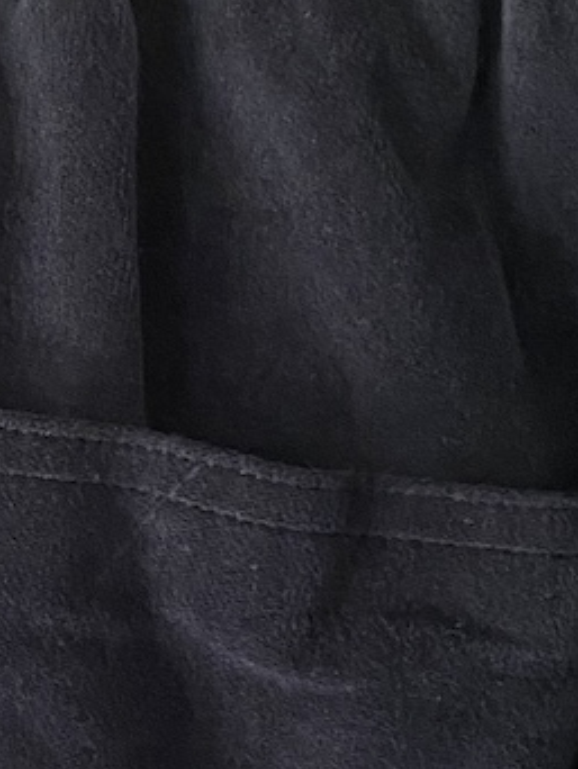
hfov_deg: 17.9
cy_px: 476
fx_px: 1801
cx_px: 47
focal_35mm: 81
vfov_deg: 24.0
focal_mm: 4.25
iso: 200
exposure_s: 1/60
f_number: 1.8
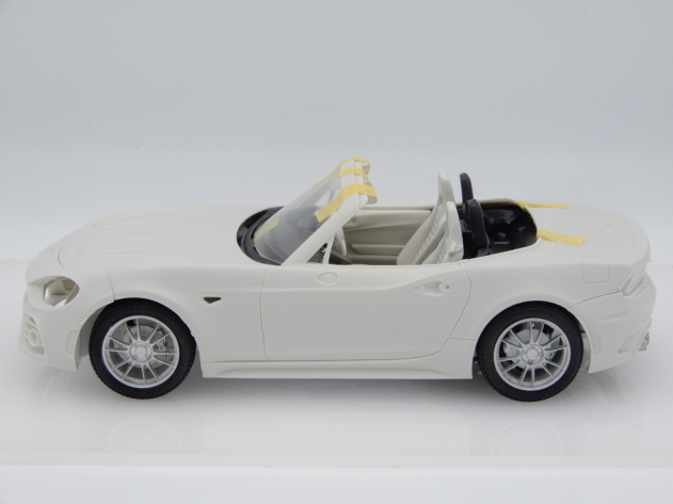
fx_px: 1380
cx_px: 333
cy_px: 251
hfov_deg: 27.4
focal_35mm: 71
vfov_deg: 20.7
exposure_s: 1/250
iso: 80
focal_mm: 12.5
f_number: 4.5
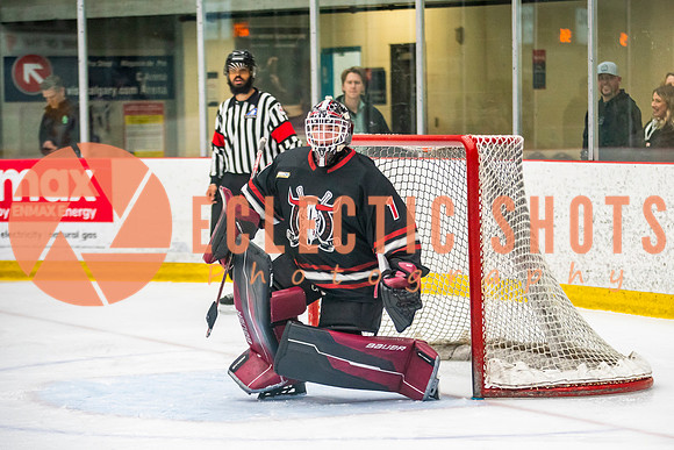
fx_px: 2814
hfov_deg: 13.7
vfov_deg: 9.1
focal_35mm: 150
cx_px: 399
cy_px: 276
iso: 4000
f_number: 2.8
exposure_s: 1/640
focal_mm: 120
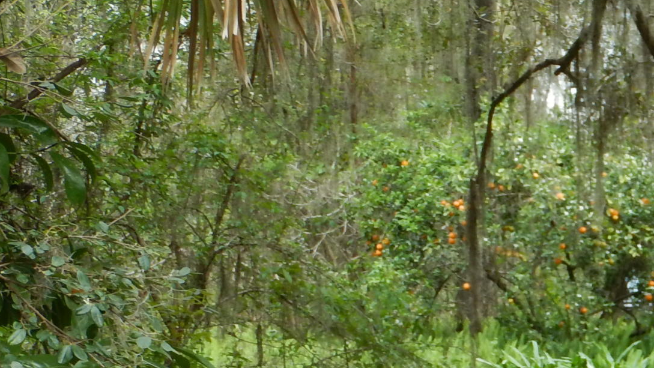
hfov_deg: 14.4
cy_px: 475
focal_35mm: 144
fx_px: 2498
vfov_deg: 8.3
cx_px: 786
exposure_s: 1/80
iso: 125
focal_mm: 8.5
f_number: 4.3
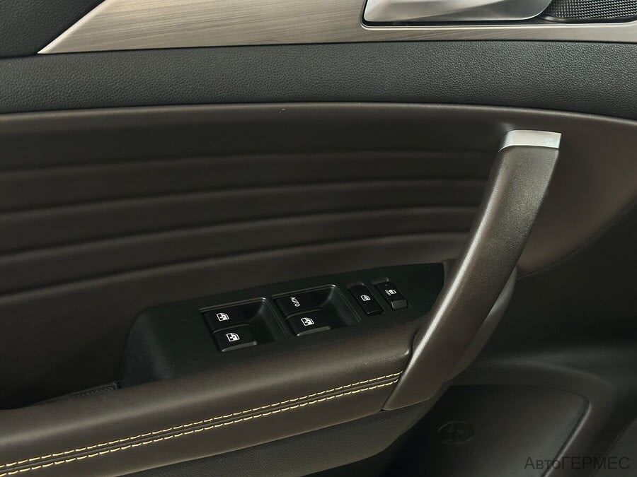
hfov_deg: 39.7
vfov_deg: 30.3
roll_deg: +3.0
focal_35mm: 48
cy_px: 238
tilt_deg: -33.1
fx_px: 883
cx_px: 318
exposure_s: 1/33
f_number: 1.78
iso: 320
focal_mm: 6.86
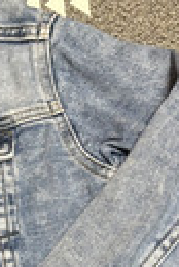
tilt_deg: -61.3
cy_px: 263
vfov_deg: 15.1
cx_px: -163
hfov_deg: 9.7
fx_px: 989
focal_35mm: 133
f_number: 1.6
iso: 200
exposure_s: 1/60
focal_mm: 5.96
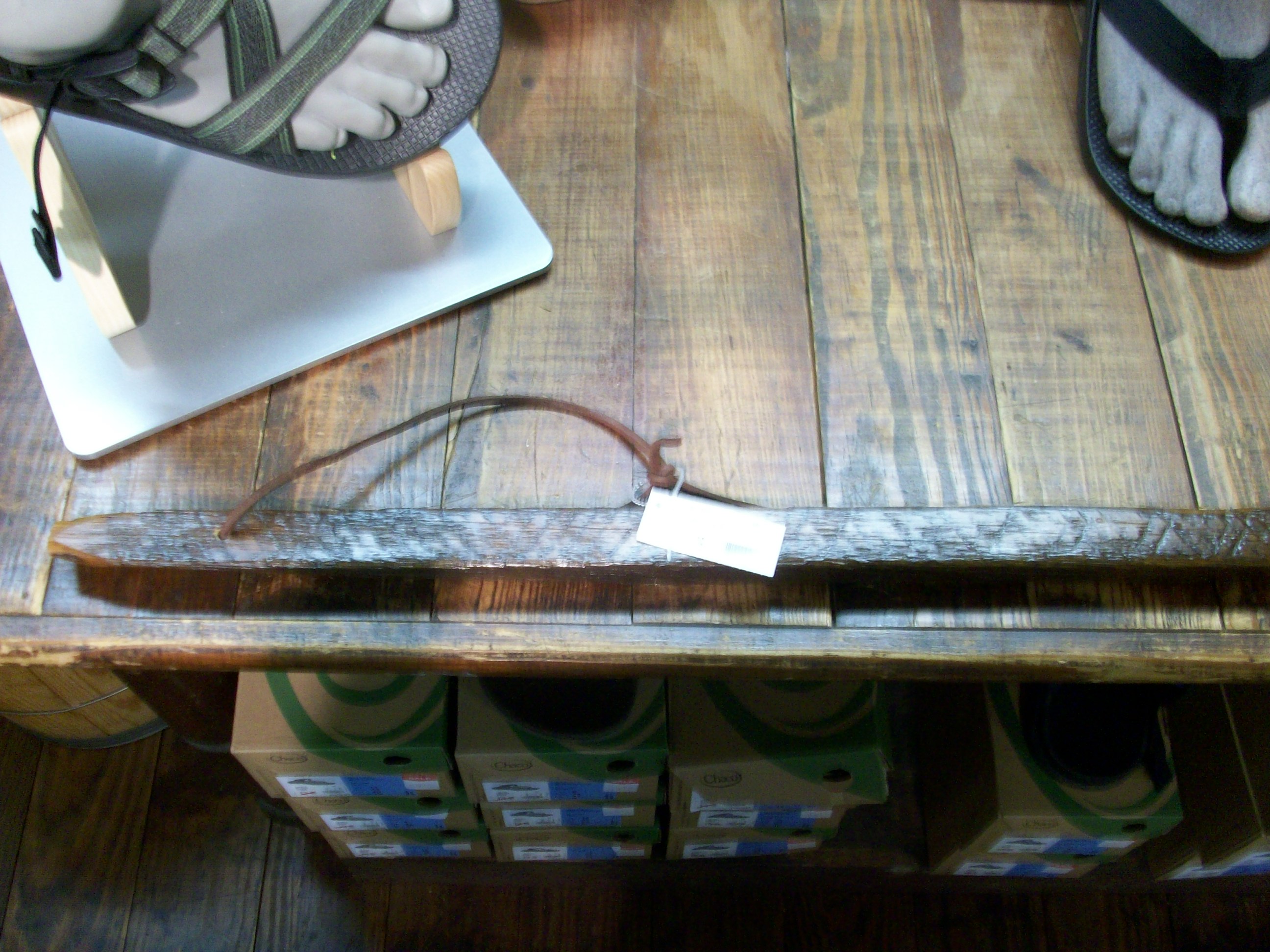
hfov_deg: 54.0
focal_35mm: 34
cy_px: 476
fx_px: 1247
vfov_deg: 41.8
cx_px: 635
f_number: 2.8
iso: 160
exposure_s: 1/11.6
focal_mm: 5.7
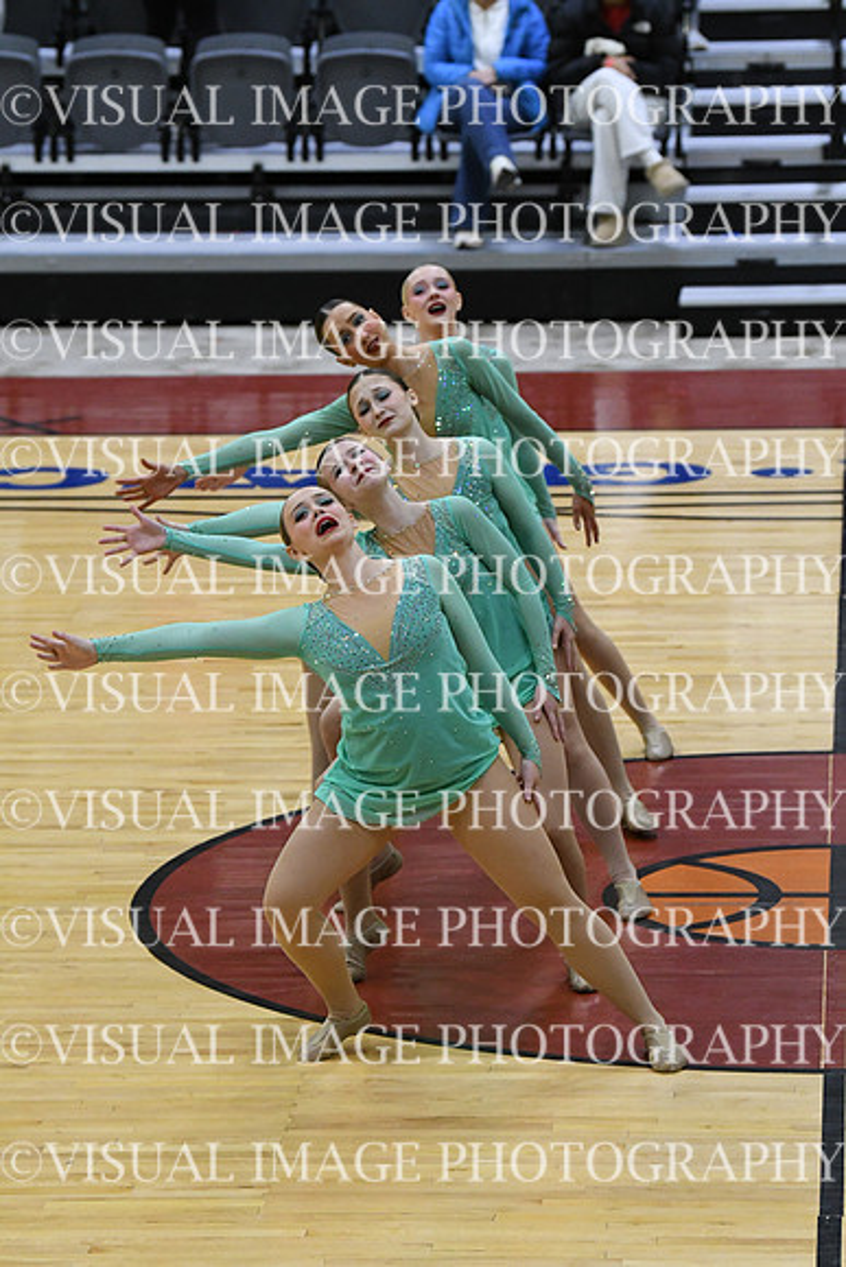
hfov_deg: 7.0
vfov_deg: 10.5
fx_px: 6869
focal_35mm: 195
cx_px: 423
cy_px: 634
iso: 5000
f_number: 4
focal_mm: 130
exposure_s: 1/500
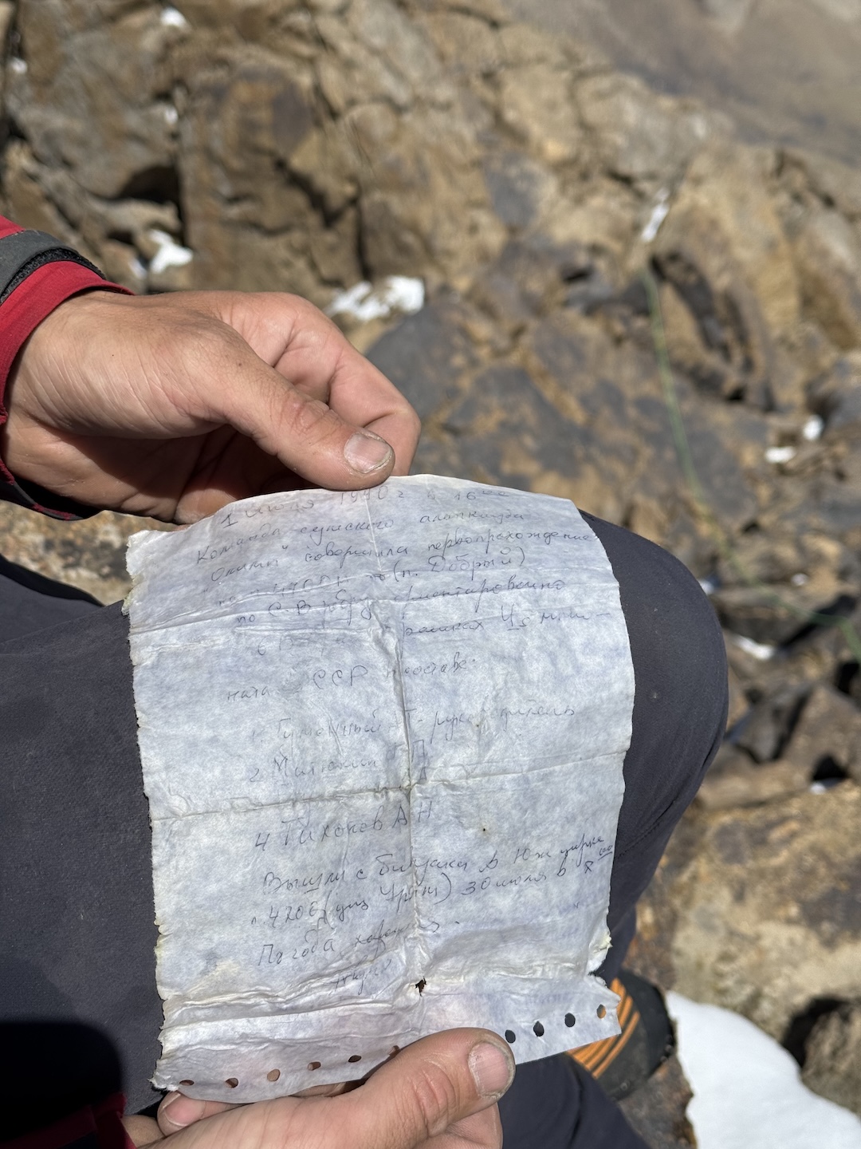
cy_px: 574
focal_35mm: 48
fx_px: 1592
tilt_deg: -47.8
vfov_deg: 39.7
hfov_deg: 30.3
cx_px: 430
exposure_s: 1/9901
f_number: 1.78
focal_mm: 6.76
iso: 64
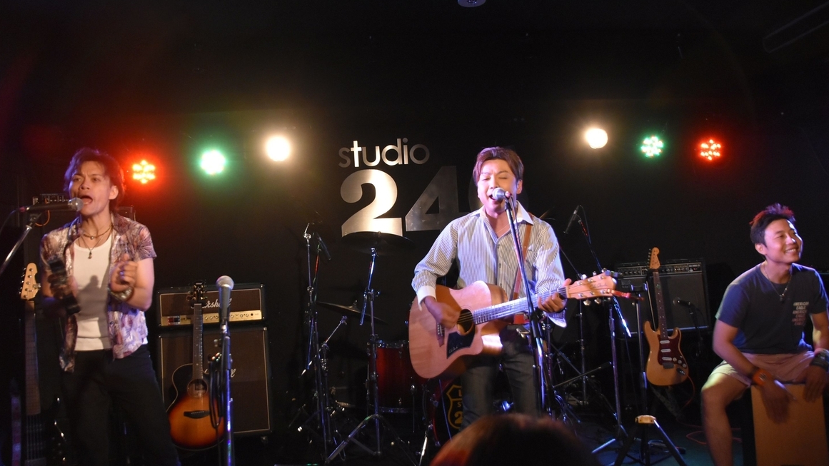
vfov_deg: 44.4
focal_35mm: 26
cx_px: 403
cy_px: 228
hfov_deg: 71.9
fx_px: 572
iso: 2200
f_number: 3.5
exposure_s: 1/60
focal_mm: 16
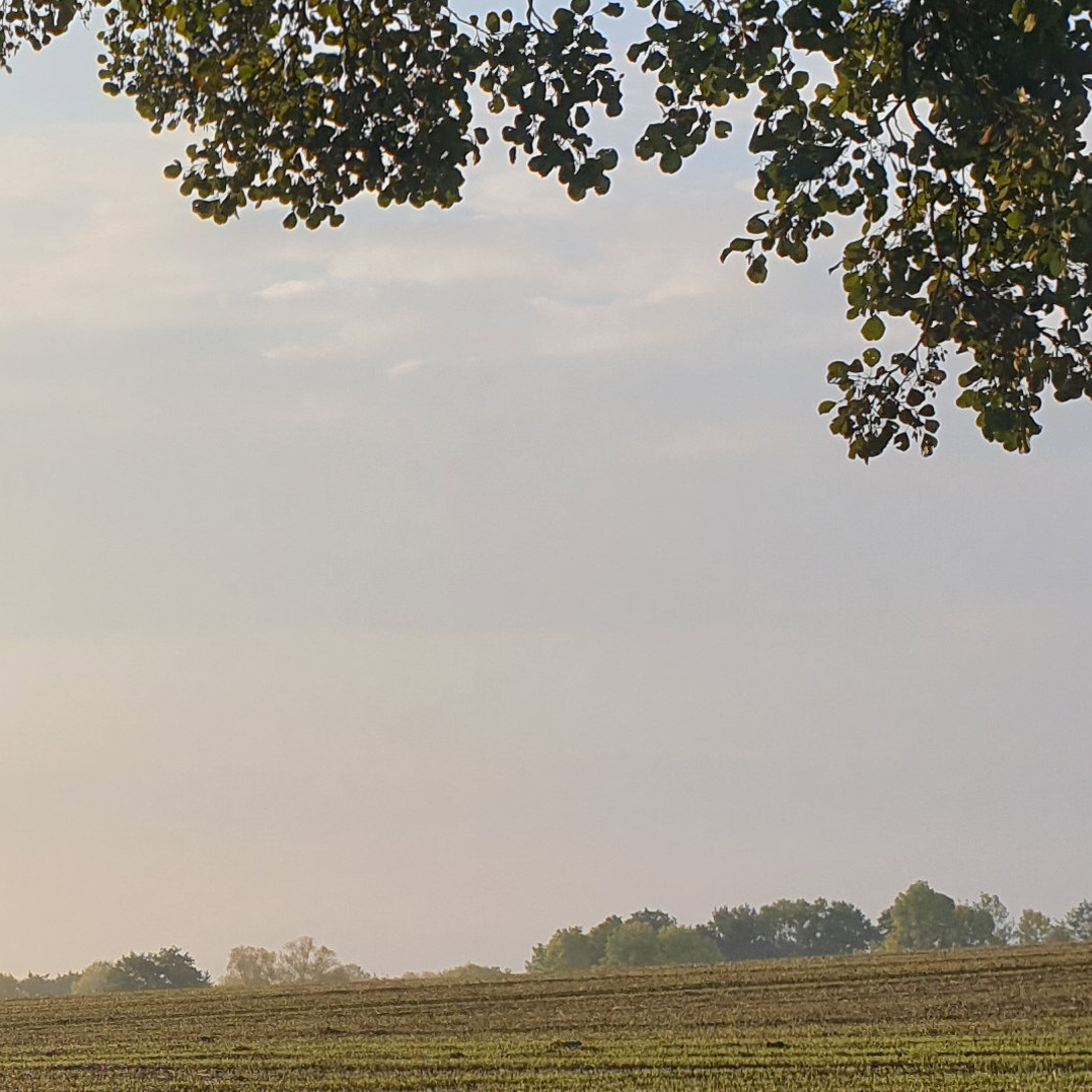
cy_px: 813
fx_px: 3069
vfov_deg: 20.0
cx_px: -29
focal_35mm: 86
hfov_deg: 19.5
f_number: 2.4
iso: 50
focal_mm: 4.3
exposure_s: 1/1174
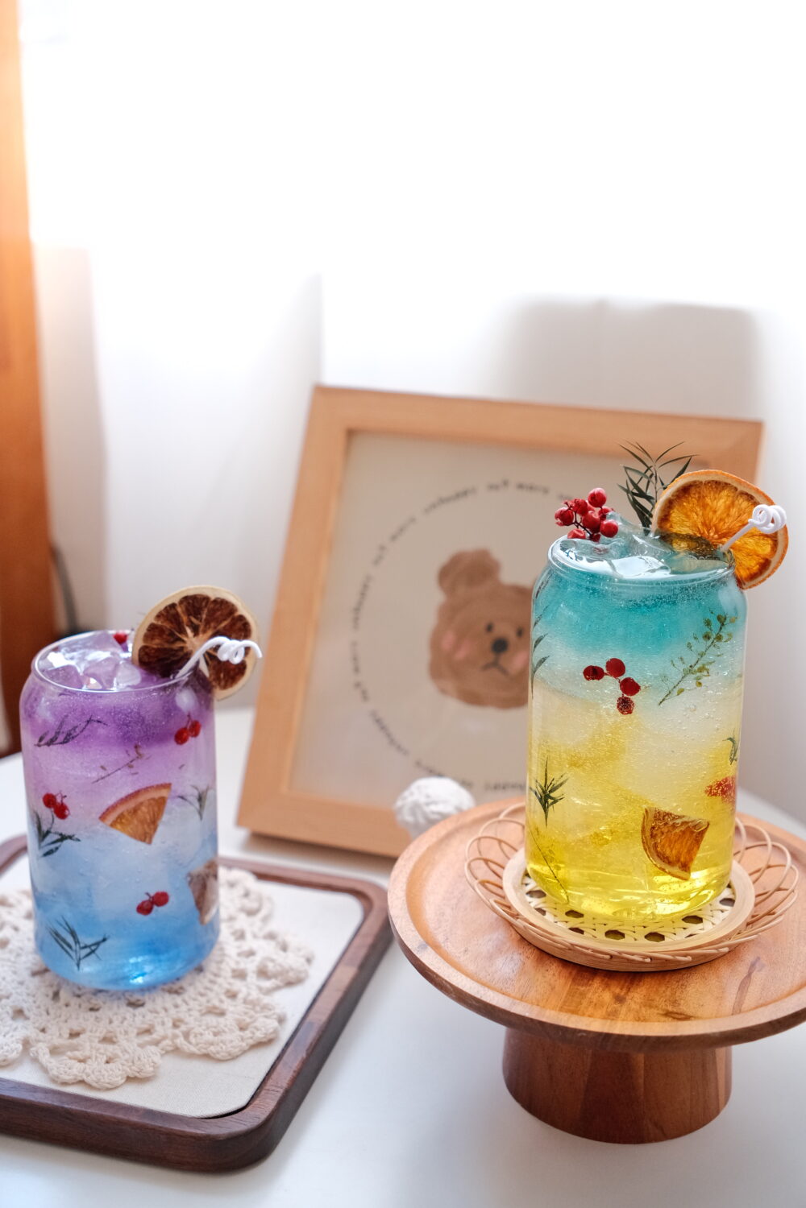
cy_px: 604
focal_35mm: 48
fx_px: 1612
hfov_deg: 28.1
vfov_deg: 41.1
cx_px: 403
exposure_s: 1/200
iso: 2000
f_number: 3.2
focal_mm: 31.9
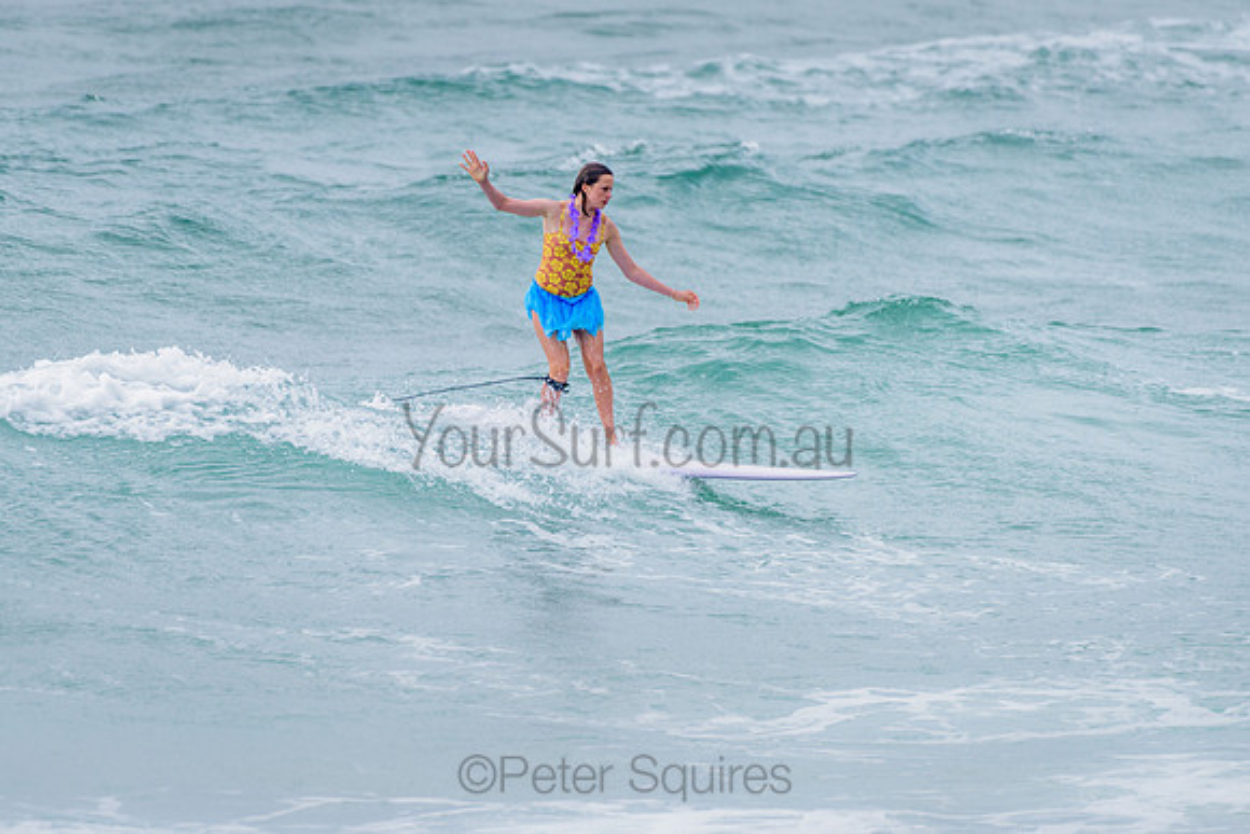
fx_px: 21290
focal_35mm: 613
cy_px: 372
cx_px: 561
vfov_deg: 2.2
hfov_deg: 3.4
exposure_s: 1/2000
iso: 720
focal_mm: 500
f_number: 5.6
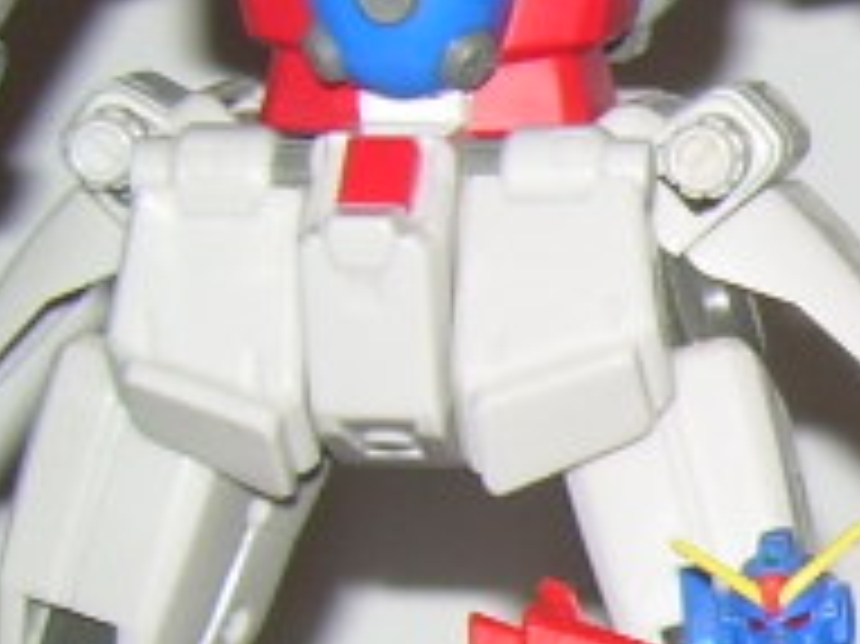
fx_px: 5065
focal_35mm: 204
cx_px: 2206
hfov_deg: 8.7
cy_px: 793
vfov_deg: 7.2
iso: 50
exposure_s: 1/60
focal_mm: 6.3
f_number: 2.8
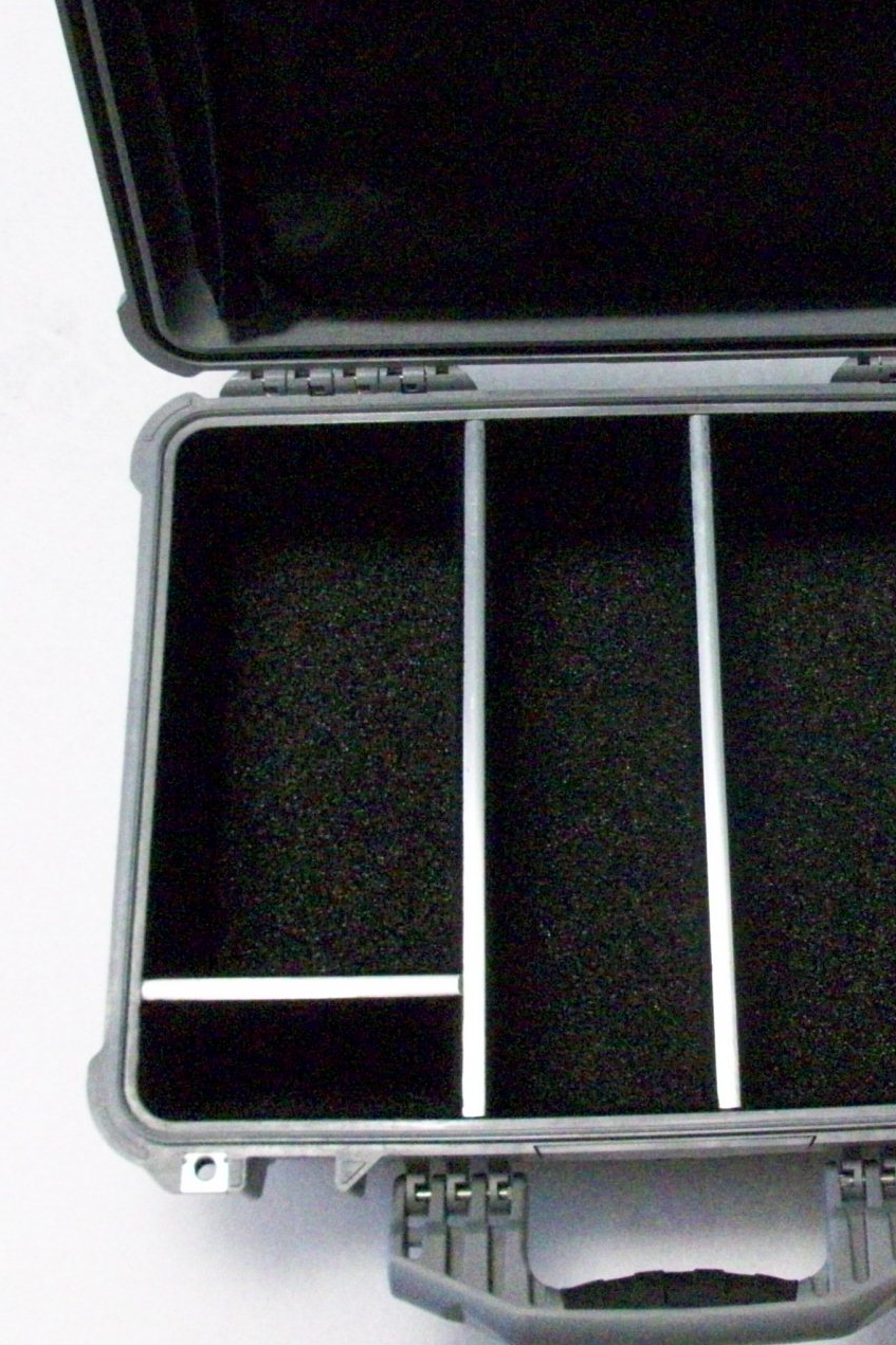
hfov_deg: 23.6
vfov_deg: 34.7
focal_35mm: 57
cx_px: 659
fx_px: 2128
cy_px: 450
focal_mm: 5.7
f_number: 2.8
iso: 431
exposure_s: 1/128
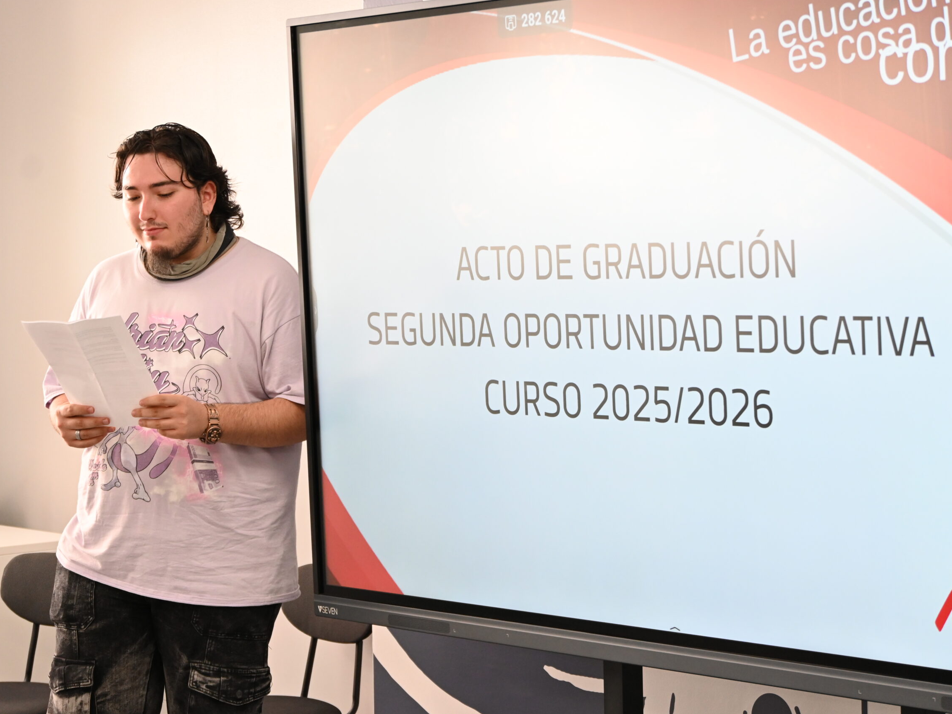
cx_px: 432
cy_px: 356
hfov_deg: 21.9
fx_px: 2463
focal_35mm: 90
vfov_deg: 16.5
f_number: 5
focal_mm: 55
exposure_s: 1/125
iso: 1400
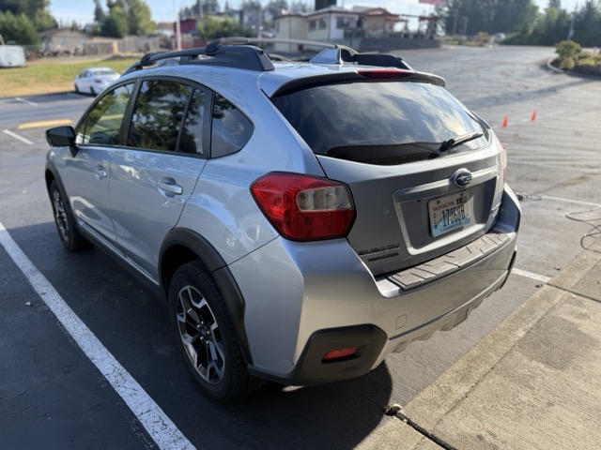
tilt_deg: -19.6
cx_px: 300
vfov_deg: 56.8
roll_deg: -1.6
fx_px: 417
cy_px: 225
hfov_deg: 71.6
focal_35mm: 24
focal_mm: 6.76
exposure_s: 1/1314
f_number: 1.78
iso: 100
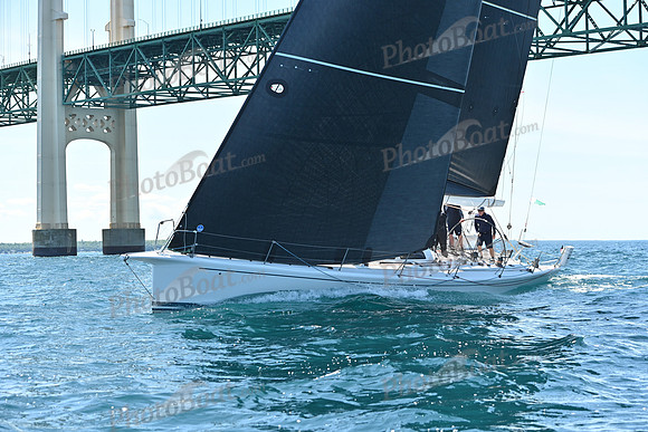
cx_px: 324
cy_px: 216
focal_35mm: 70
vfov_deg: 19.5
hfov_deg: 28.8
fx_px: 1260
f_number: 5.6
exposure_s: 1/1000
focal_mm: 70
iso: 320
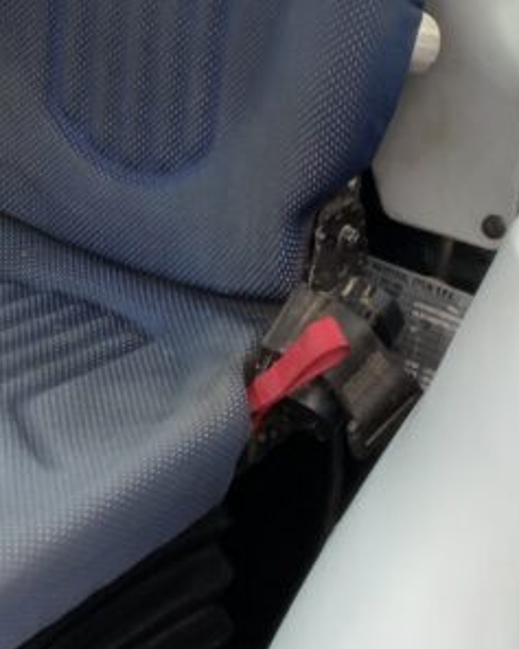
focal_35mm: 98
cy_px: 175
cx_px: 70
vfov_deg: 19.4
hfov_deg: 15.6
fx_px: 1881
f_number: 1.8
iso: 25
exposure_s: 1/122
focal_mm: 3
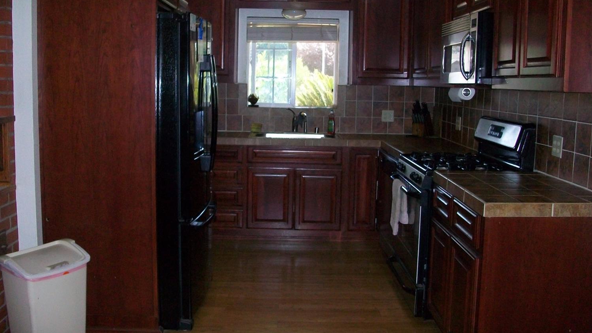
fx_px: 549
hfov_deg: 56.6
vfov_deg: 33.6
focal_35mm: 35
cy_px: 141
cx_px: 296
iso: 160
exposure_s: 1/80
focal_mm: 5.7
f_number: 2.8
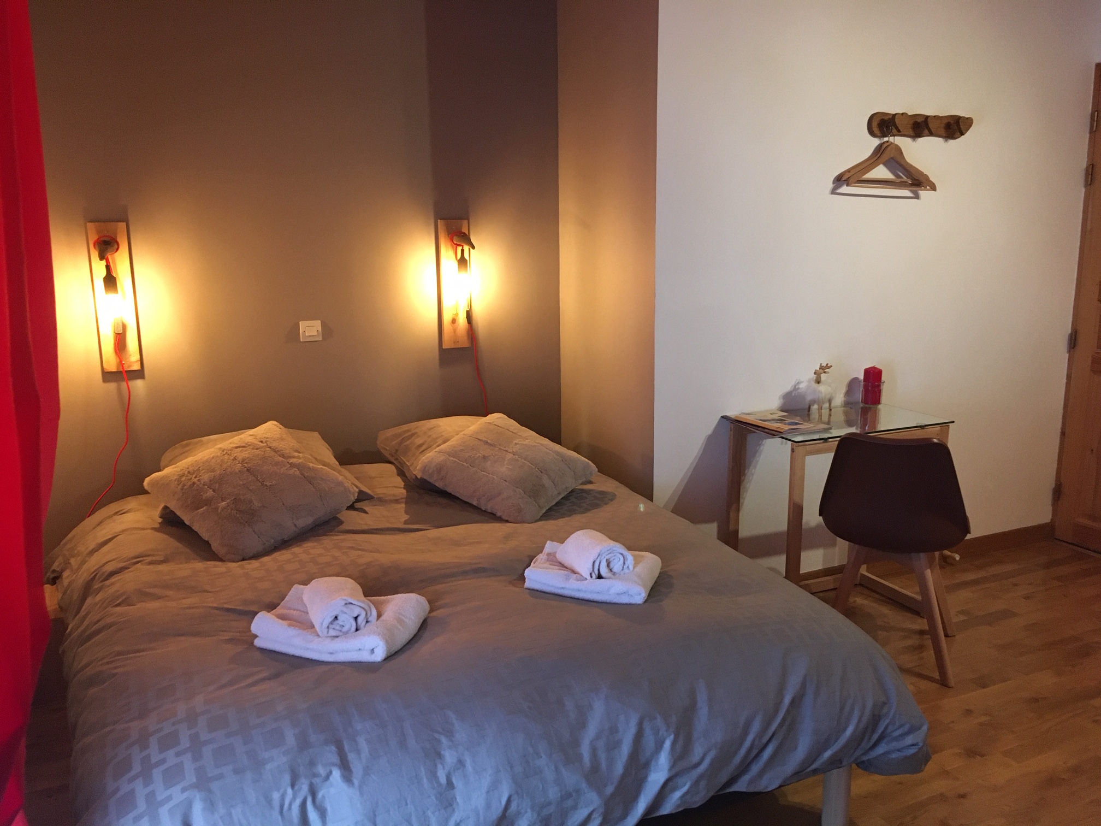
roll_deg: +0.8
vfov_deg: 48.2
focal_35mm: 29
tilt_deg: -11.7
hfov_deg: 61.7
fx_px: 922
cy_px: 413
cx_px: 550
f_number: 2.2
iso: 200
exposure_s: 1/25
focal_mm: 4.15
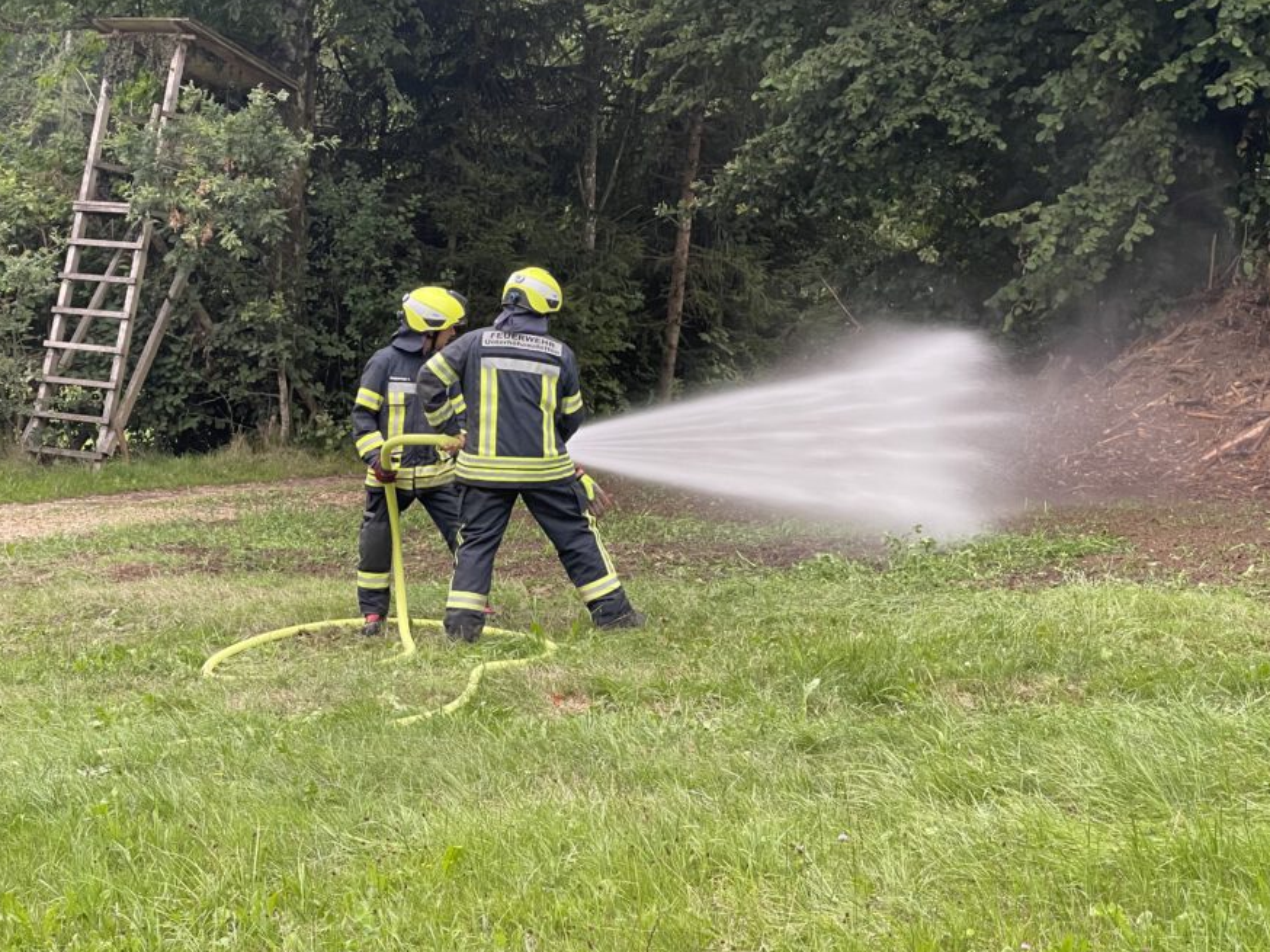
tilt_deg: -3.1
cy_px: 451
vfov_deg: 19.6
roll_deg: -6.3
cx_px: 712
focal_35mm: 75
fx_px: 2751
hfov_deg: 26.0
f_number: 2.2
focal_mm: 7.5
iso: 200
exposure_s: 1/64
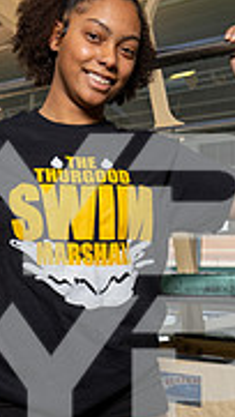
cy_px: 369
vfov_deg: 28.0
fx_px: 808
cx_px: 106
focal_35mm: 73
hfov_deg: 16.6
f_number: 5.6
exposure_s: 1/250
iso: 400
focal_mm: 28
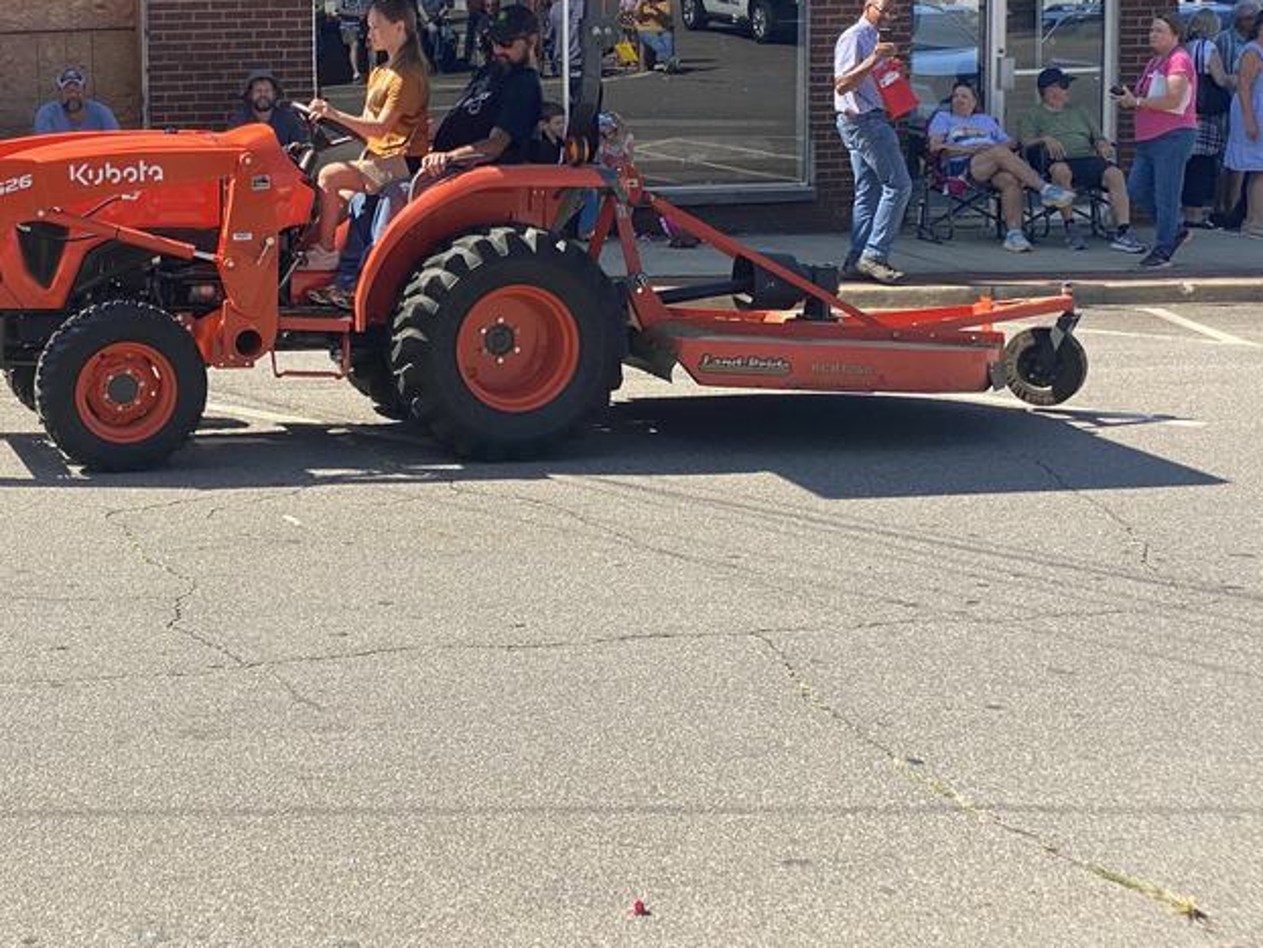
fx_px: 2847
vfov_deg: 18.8
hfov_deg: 24.8
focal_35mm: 78
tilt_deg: -6.6
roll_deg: +0.4
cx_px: 330
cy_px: 268
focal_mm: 6
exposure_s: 1/999
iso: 20
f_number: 2
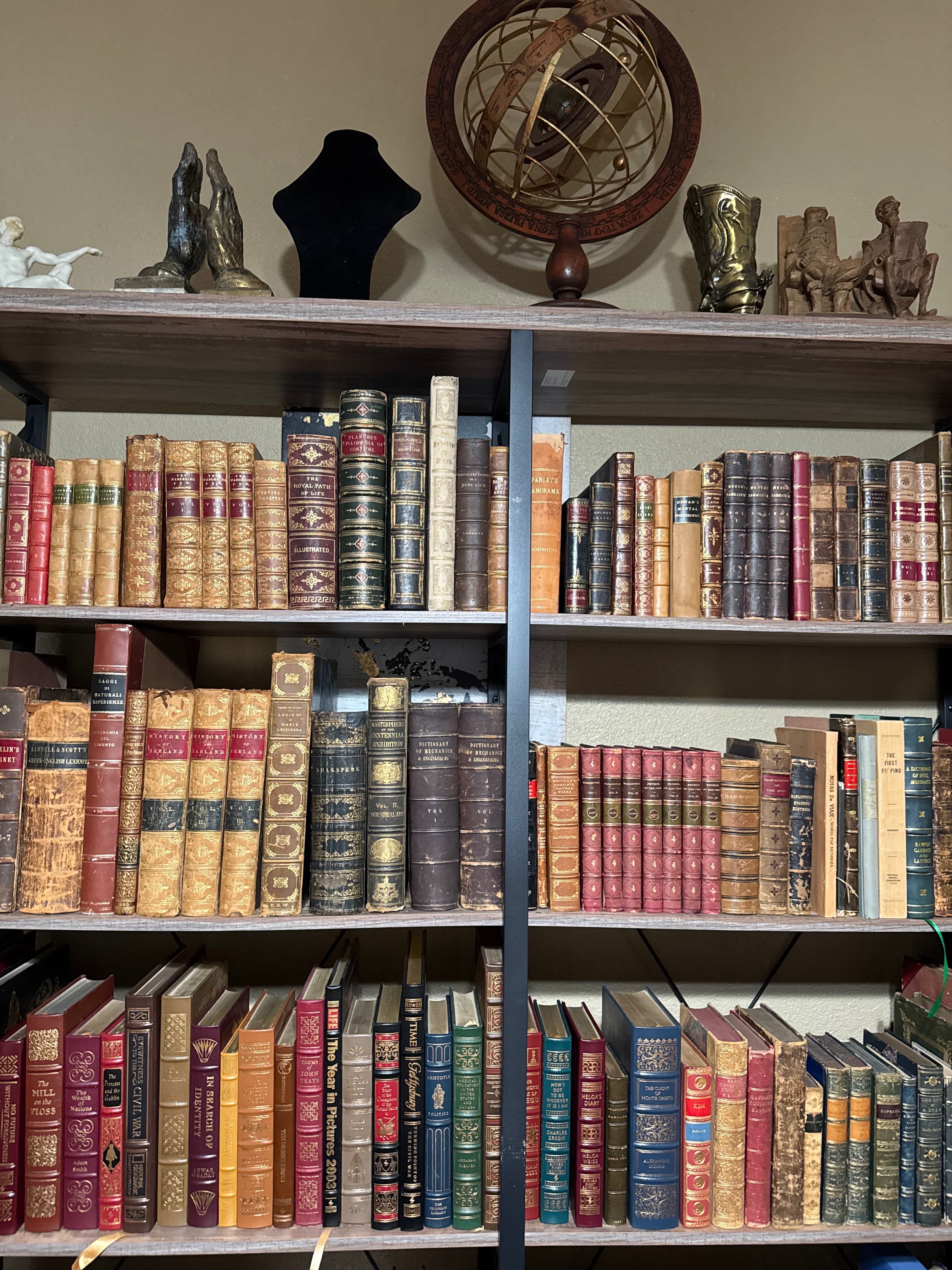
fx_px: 880
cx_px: 476
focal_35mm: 24
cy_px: 635
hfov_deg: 56.8
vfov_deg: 71.6
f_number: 1.78
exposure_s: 1/40
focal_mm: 6.76
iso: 640
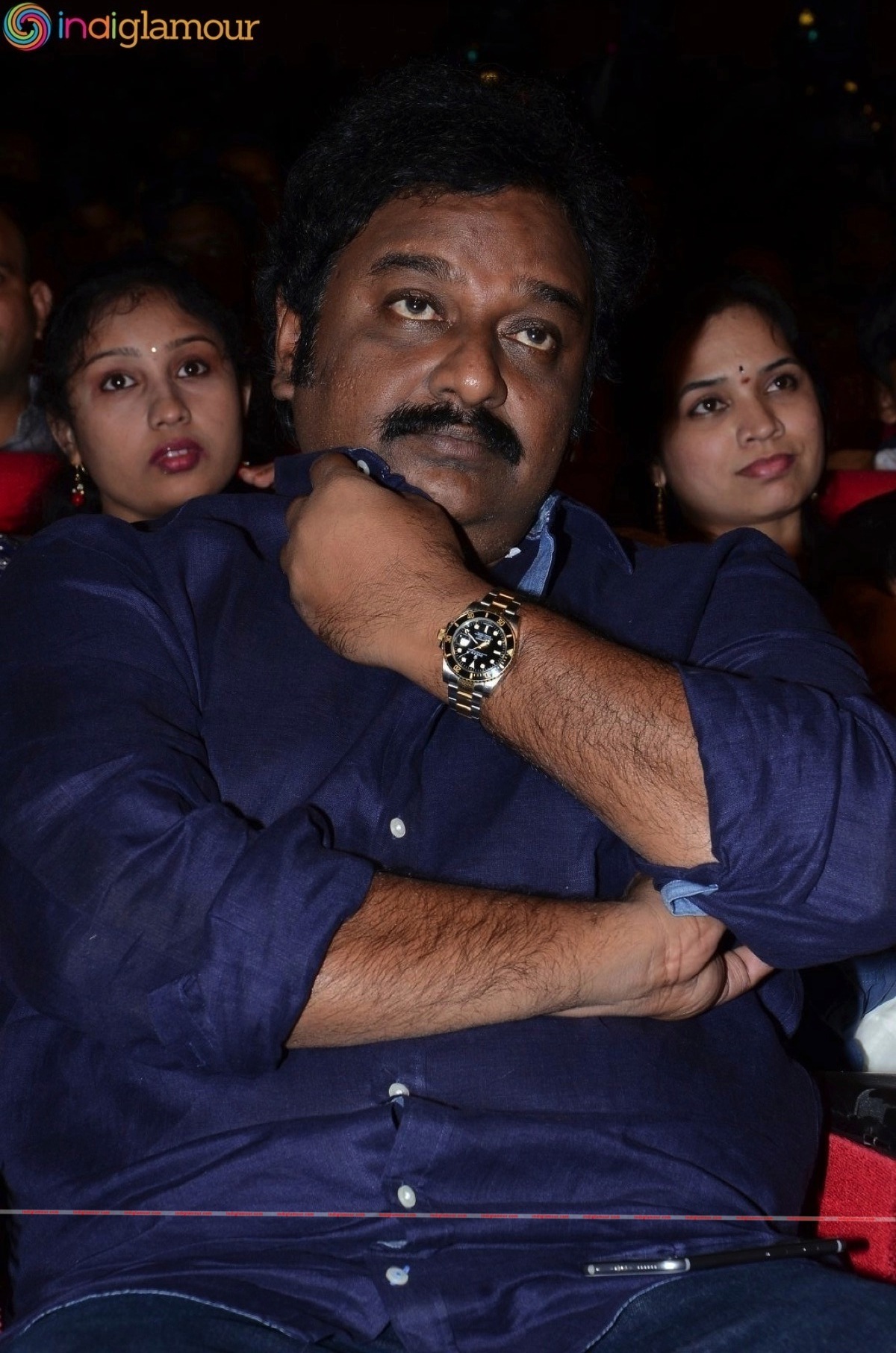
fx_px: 3711
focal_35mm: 99
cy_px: 676
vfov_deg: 20.6
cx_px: 448
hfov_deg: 13.8
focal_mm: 66
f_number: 8
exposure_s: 1/125
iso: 640
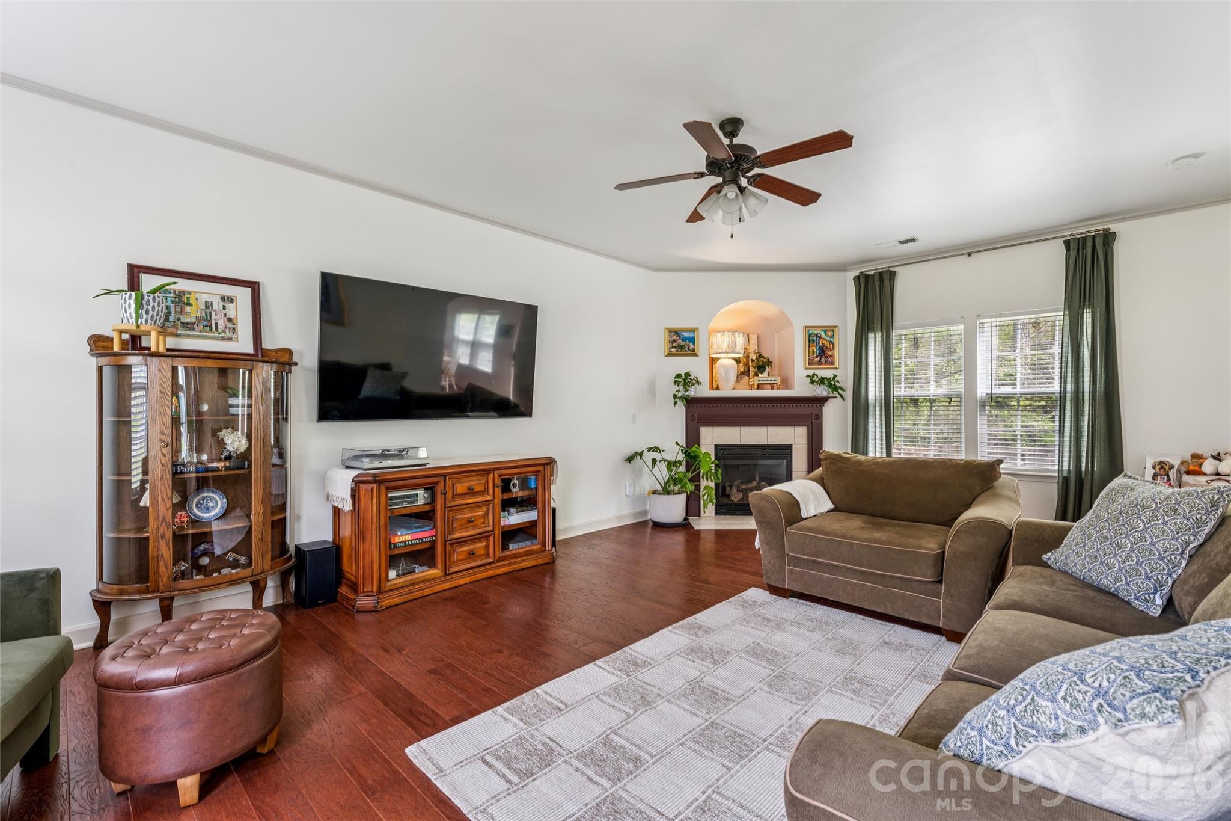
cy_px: 410
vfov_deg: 74.4
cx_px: 616
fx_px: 540
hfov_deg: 97.5
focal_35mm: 16
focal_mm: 15.8
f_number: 9
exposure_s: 1/1.67
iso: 100
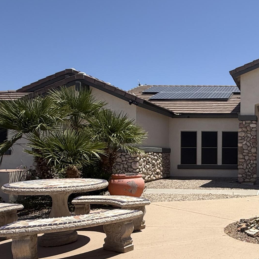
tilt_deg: +0.0
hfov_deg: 39.8
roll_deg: +0.1
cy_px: 152
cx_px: 275
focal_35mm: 35
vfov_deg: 47.0
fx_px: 296
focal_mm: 2.22
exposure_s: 1/1698
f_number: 2.2
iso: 32
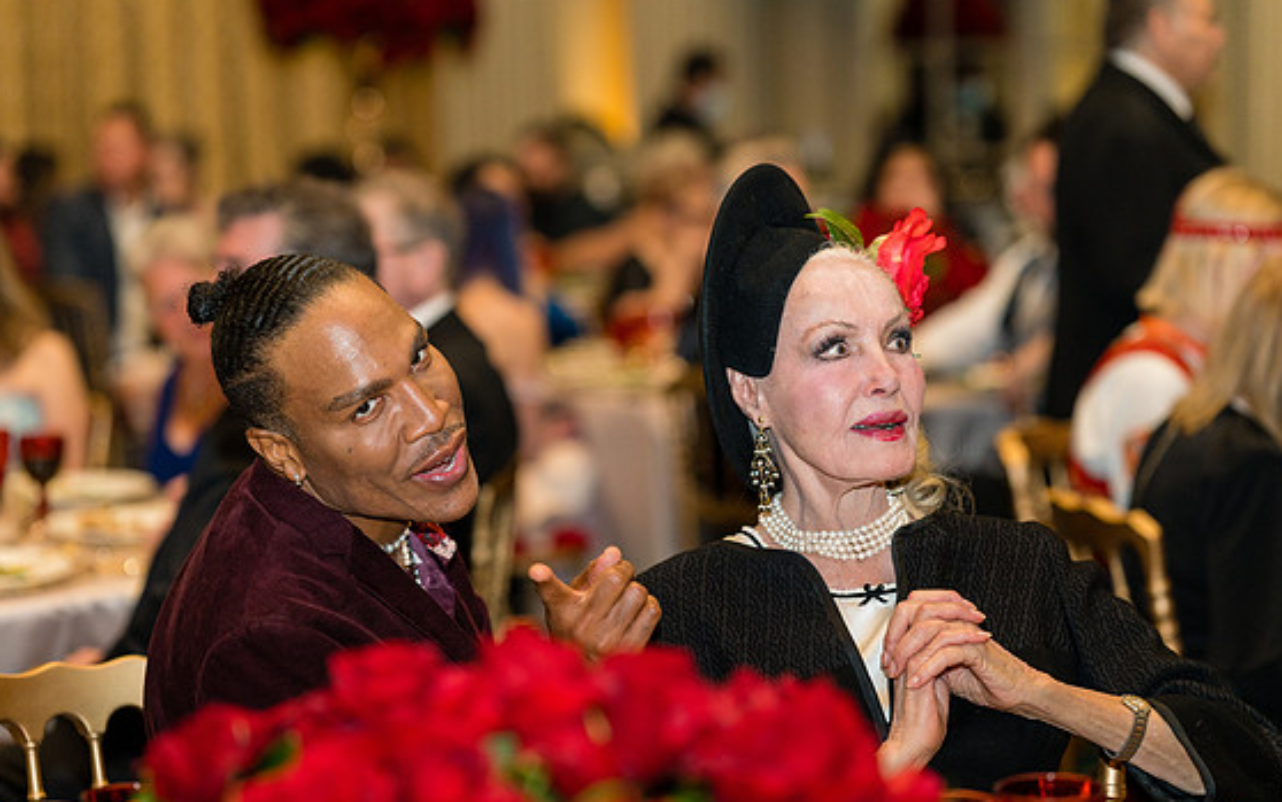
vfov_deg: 14.5
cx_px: 634
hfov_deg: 23.0
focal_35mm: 90
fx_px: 3145
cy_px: 431
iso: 1000
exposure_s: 1/200
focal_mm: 85
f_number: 2
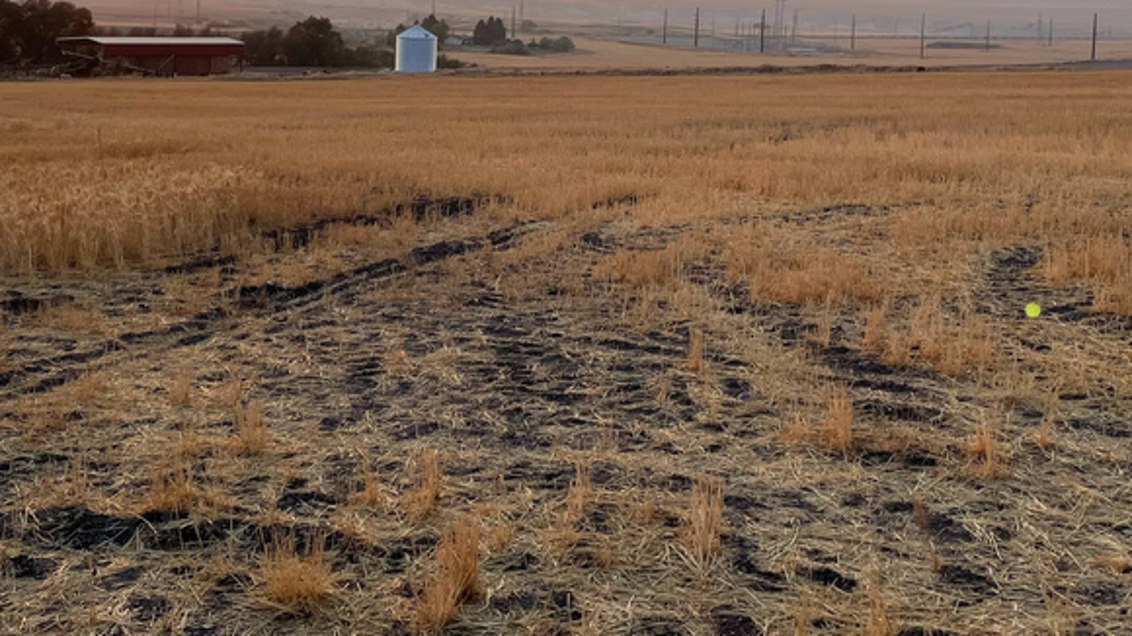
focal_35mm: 50
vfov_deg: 23.4
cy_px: 80
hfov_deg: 41.3
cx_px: 546
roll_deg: -1.5
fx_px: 1501
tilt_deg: -4.2
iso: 32
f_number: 1.6
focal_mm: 4.2
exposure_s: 1/2020
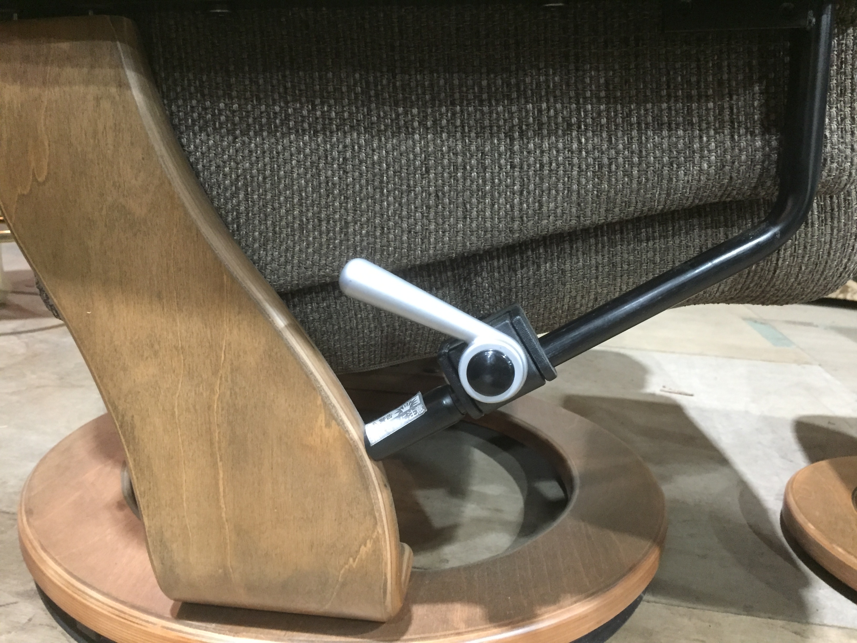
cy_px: 322
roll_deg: -4.6
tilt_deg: -12.0
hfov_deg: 61.7
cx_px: 428
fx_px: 718
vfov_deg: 48.2
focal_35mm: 29
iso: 250
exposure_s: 1/15
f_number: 2.2
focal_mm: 4.15
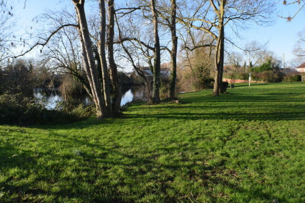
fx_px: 275
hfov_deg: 57.9
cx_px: 149
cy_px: 100
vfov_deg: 40.5
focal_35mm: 33
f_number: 8
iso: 320
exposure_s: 1/250
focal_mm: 21
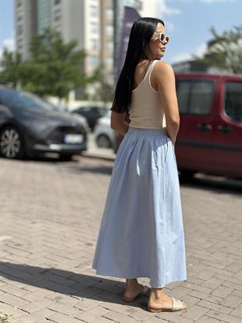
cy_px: 162
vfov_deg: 39.6
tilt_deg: -3.8
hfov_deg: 30.3
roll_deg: -0.6
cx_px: 121
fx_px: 447
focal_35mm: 48
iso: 100
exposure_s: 1/6211
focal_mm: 6.86
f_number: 1.78
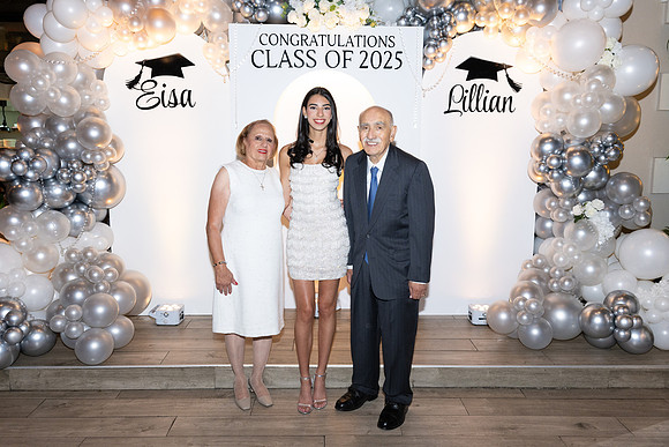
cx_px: 334
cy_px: 224
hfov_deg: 65.5
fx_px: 520
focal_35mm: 28
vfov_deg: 46.4
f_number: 5.6
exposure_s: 1/80
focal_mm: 28
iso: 1000
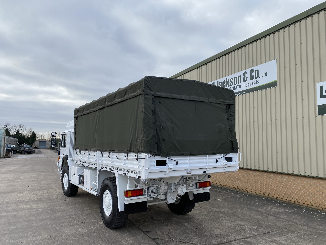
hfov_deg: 67.3
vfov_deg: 53.1
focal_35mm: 26
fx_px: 245
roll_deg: -0.6
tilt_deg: +6.0
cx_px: 163
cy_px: 122
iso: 32
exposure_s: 1/1157
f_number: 1.8
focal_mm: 4.25
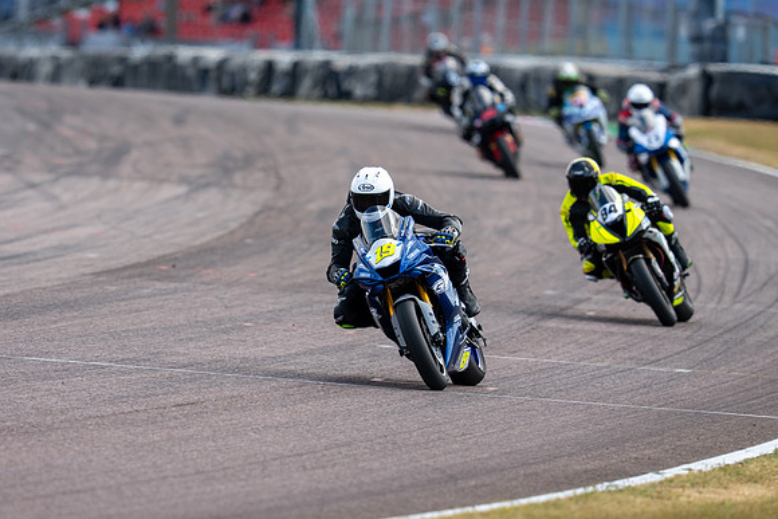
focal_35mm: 541
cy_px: 275
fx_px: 11684
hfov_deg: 3.8
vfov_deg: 2.5
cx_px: 366
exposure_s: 1/640
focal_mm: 400
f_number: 4
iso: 200
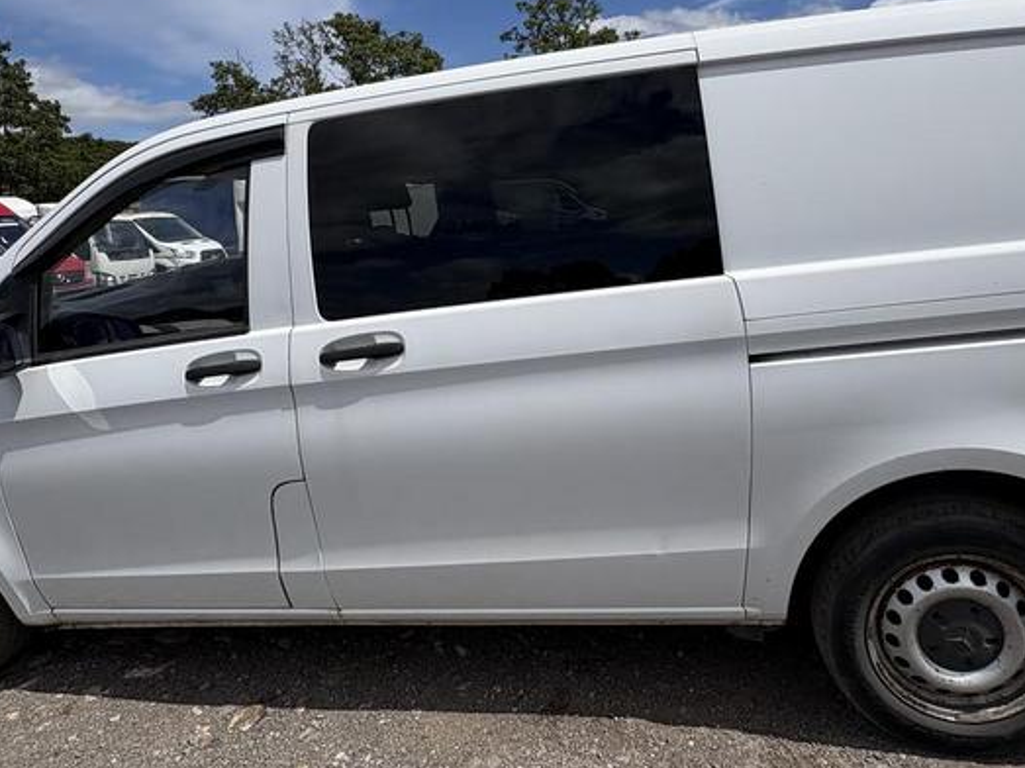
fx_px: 710
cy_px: 282
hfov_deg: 71.5
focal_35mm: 24
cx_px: 547
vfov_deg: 56.0
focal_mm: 2.22
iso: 50
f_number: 2.2
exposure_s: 1/4630
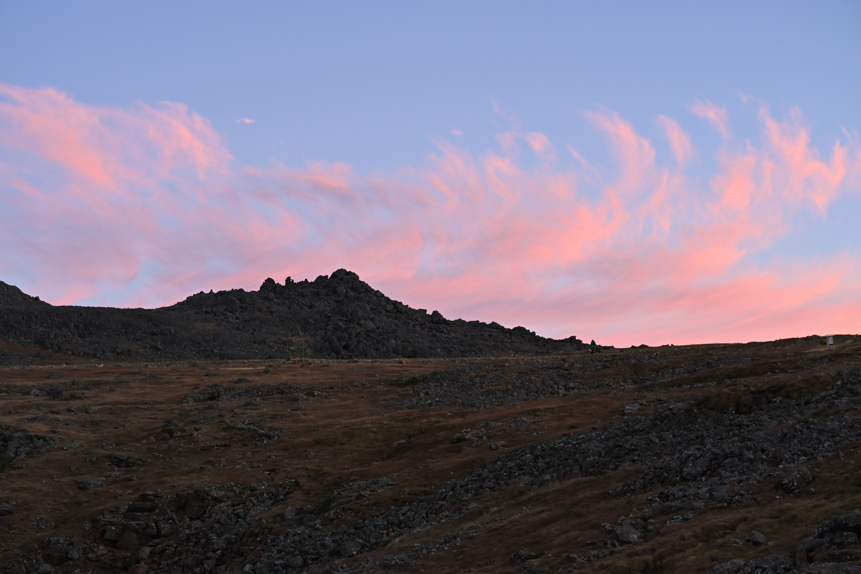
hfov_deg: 35.1
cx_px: 430
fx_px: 1363
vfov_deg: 23.8
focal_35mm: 57
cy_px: 287
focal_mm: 57
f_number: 5.6
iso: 1600
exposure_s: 1/200
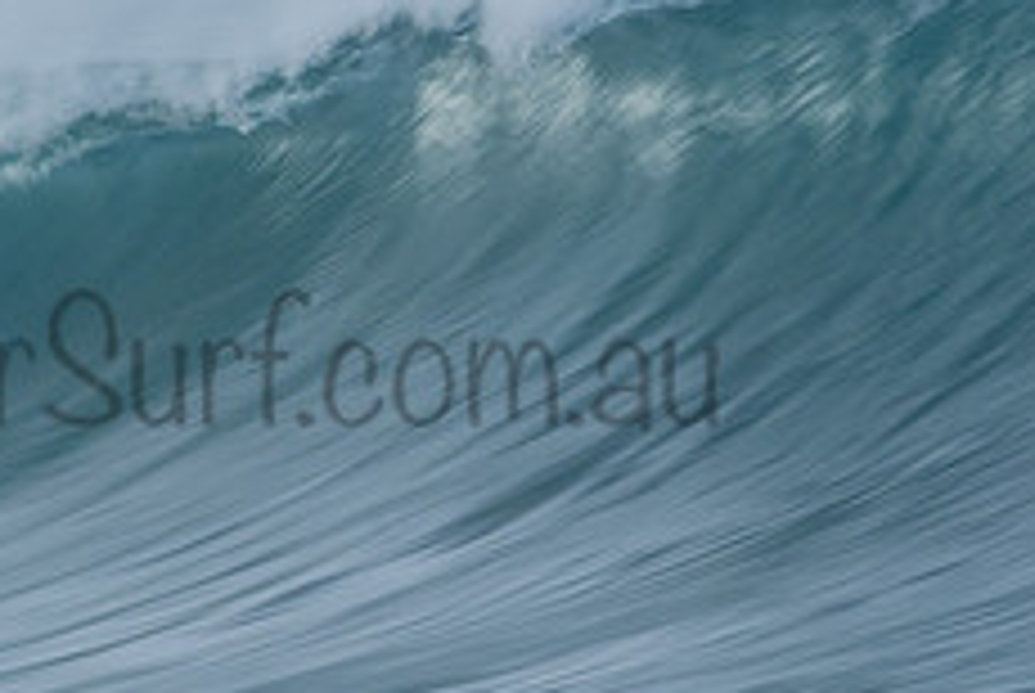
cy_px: 322
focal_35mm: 1815
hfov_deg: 1.1
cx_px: 243
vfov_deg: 0.8
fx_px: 52247
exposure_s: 1/30
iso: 100
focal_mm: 480
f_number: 14
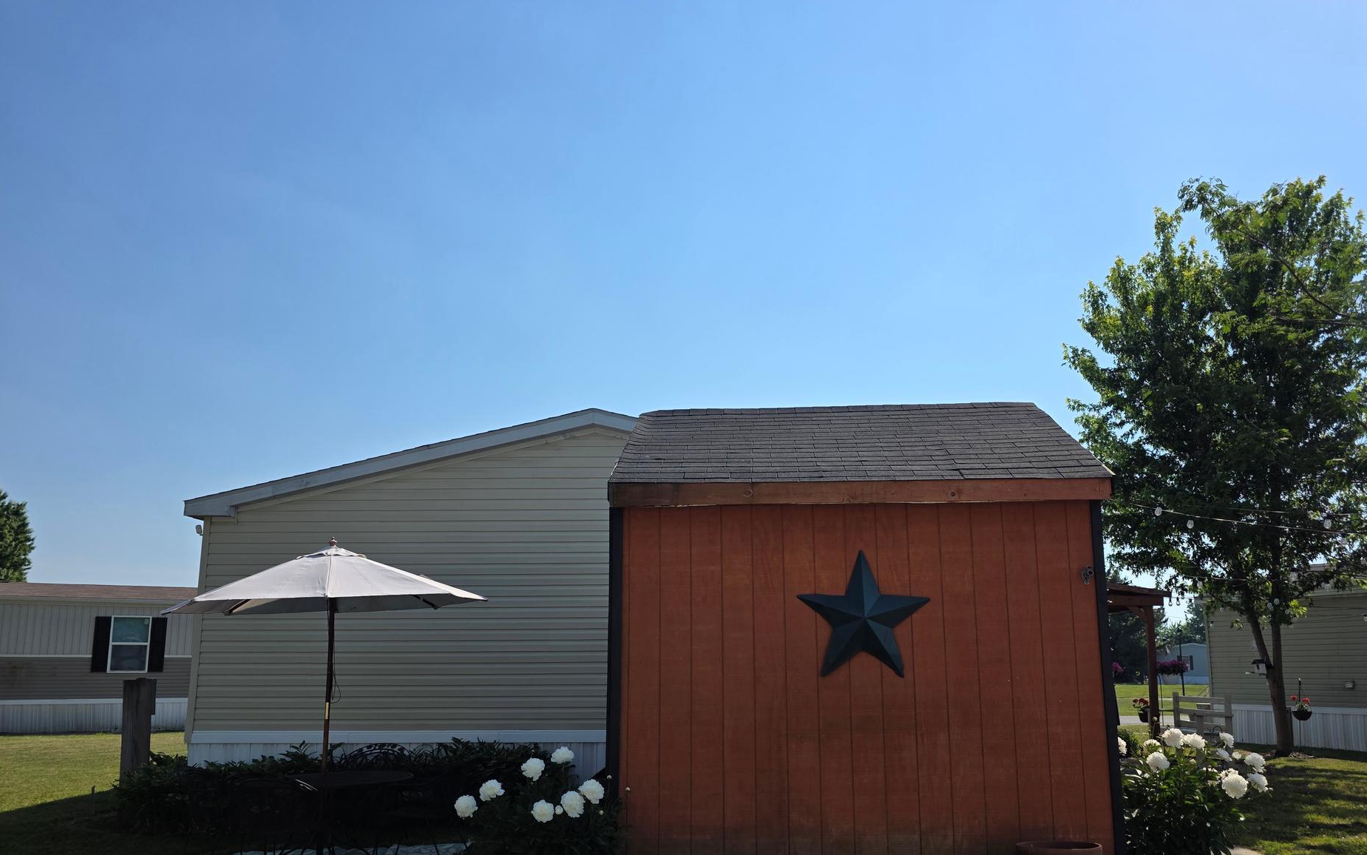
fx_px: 1006
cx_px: 732
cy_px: 525
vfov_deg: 45.7
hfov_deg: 68.3
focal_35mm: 27
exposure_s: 1/7061
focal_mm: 6.3
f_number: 1.7
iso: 80
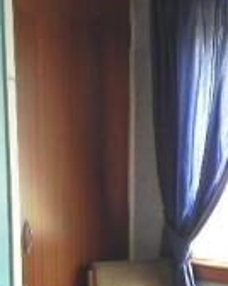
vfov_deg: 16.4
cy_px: 357
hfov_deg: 13.7
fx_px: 946
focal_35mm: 112
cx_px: 52
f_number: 3.2
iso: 160
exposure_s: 1/64
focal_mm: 5.9
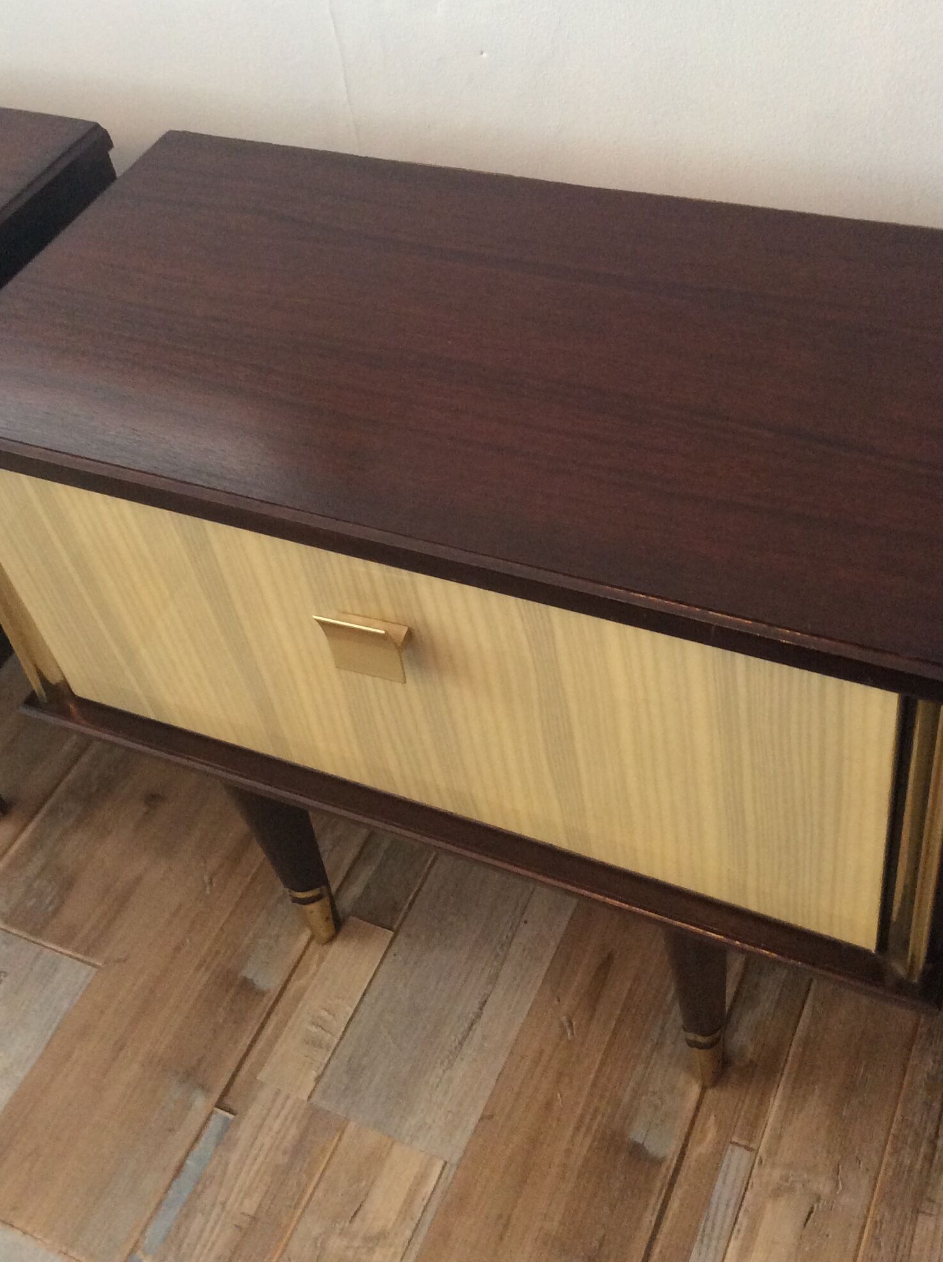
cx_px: 460
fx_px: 1530
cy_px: 502
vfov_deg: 44.6
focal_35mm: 42
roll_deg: +11.1
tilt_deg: -43.5
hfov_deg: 34.3
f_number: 2.4
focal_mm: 3.3
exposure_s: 1/25
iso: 100
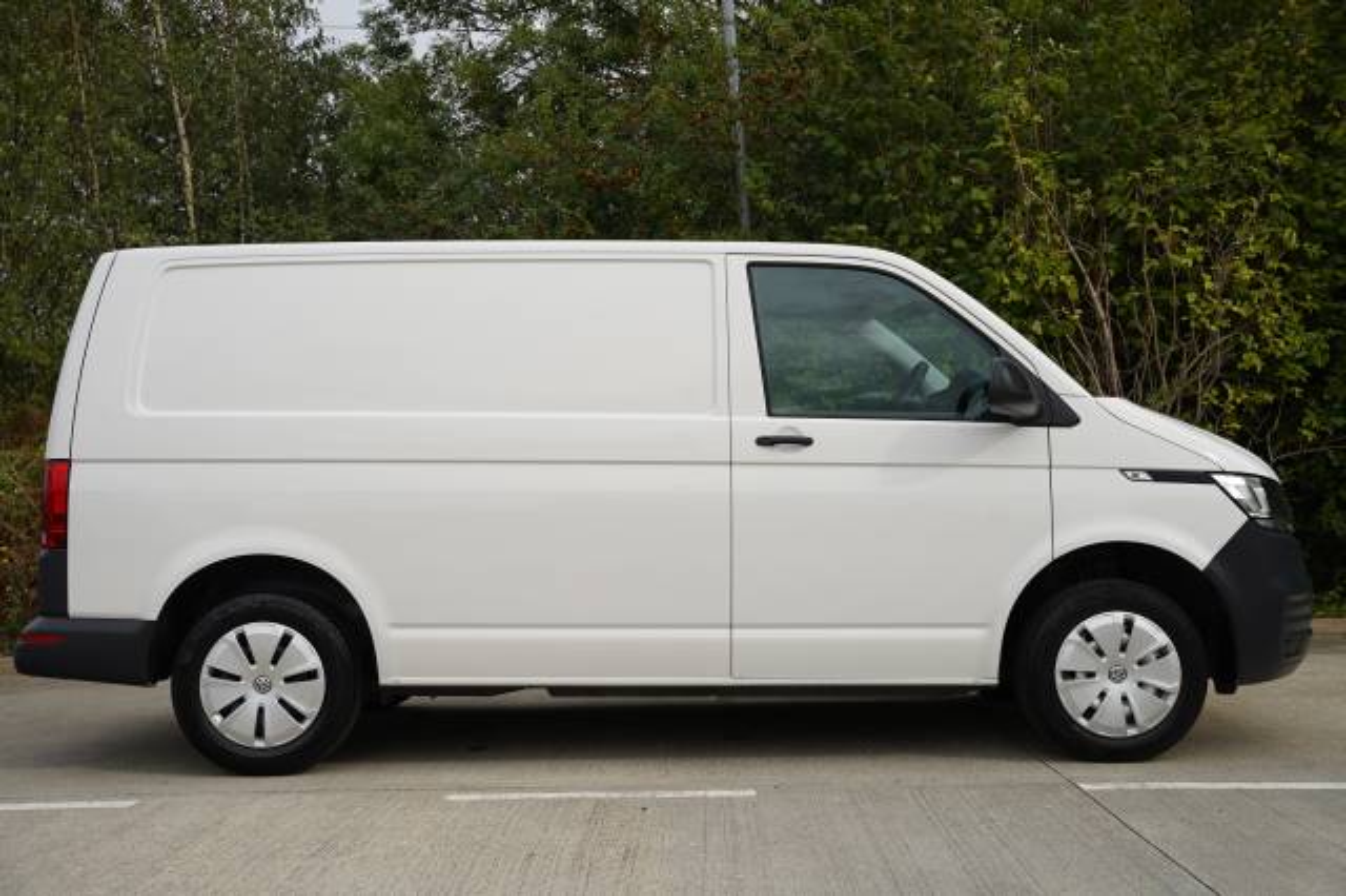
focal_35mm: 38
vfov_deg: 34.8
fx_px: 1431
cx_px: 673
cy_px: 448
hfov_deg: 50.4
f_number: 4.5
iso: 100
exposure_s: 1/250
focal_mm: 38.3
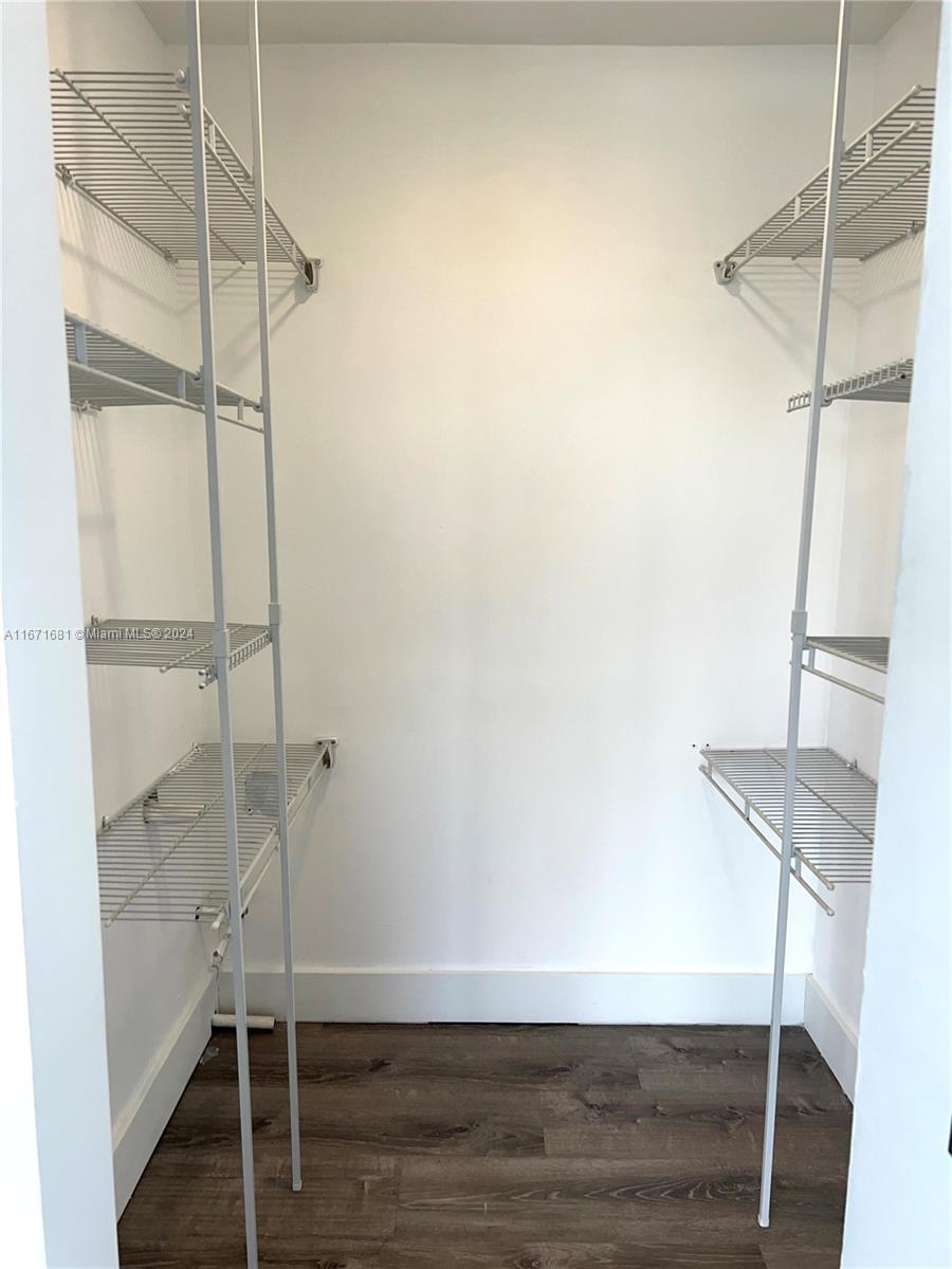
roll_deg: -1.1
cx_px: 476
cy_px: 634
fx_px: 953
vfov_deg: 67.3
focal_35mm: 26
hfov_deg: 53.1
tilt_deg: -8.5
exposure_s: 1/120
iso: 50
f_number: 1.5
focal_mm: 5.7
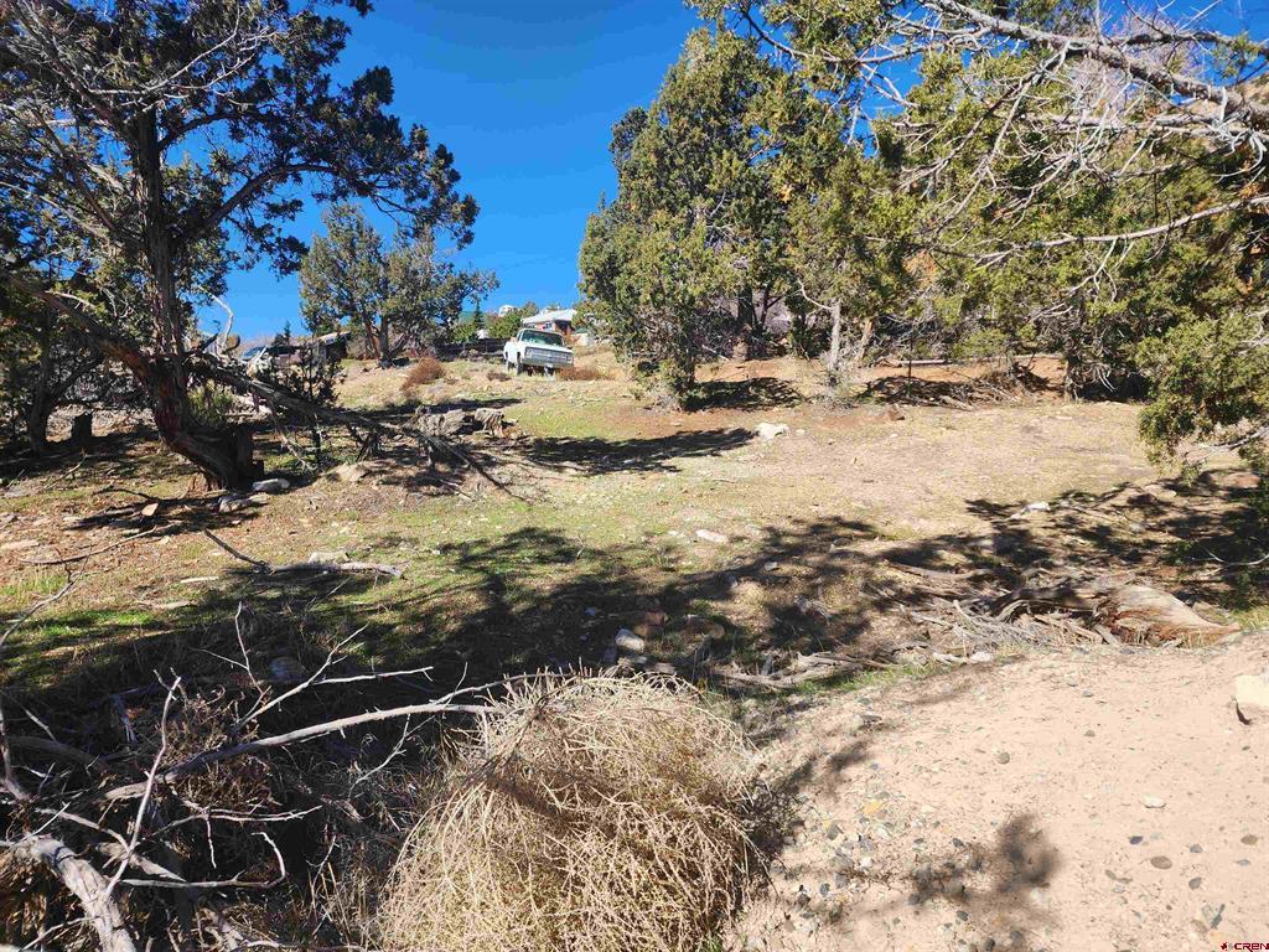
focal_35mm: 23
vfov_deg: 58.9
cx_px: 634
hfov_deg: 73.9
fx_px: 843
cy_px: 476
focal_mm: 6.4
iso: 12
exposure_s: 1/868
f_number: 1.8
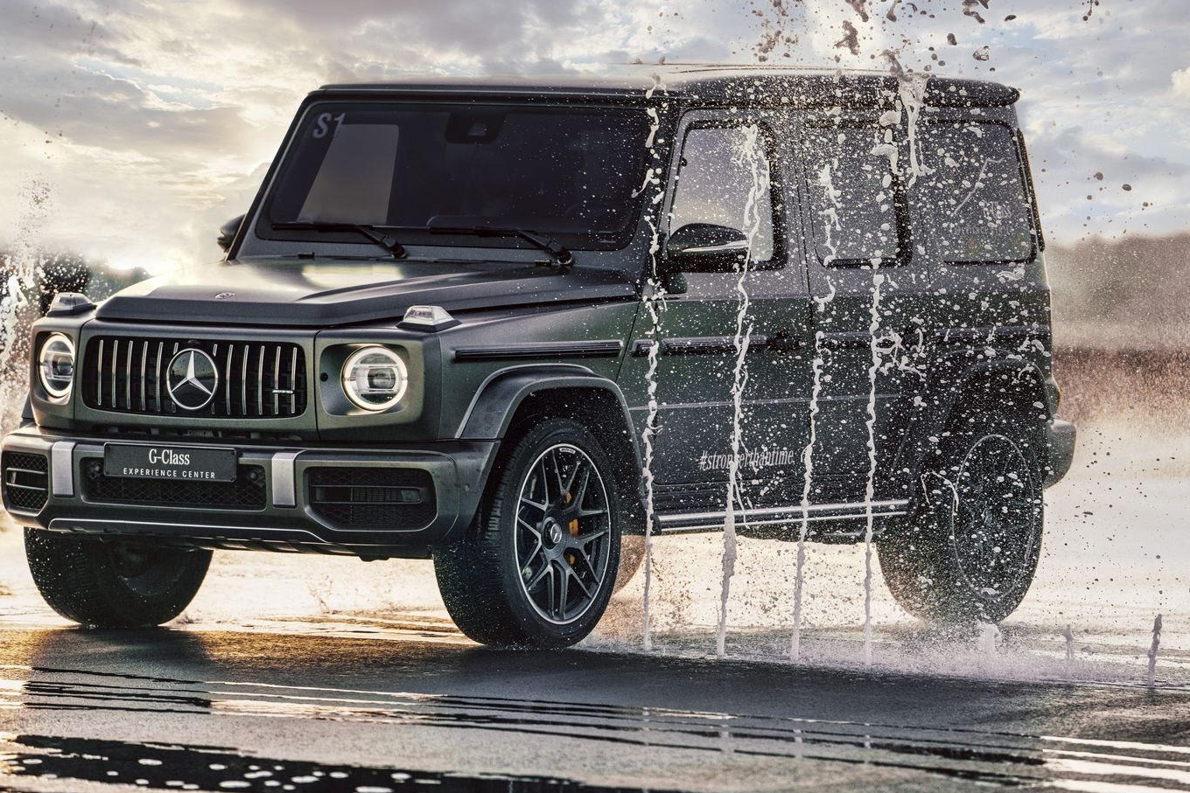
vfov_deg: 5.9
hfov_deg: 8.8
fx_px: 7702
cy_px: 347
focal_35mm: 233
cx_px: 552
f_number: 3.2
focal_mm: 198
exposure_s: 1/5000
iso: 500
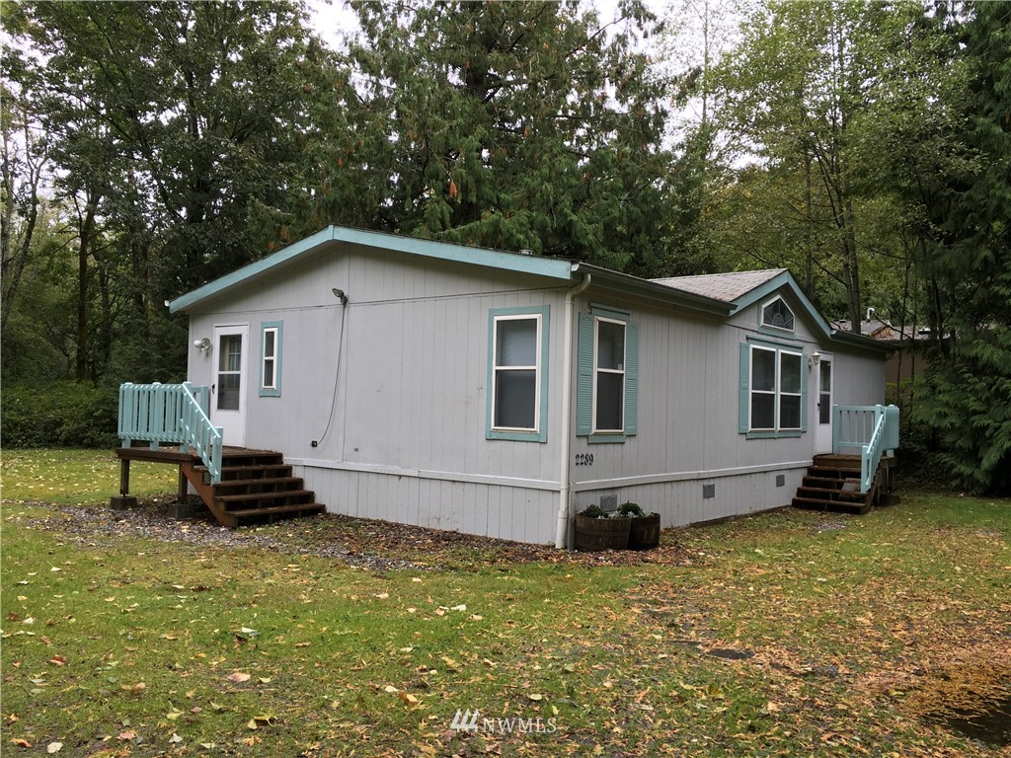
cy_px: 379
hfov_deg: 61.7
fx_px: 847
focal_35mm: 29
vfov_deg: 48.2
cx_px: 506
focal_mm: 4.15
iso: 25
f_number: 2.2
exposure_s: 1/192
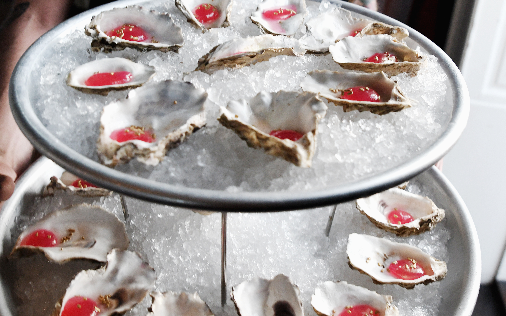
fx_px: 510
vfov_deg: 34.4
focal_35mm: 37
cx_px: 254
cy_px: 150
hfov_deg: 52.7
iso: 1000
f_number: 3.2
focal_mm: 24
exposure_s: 1/125
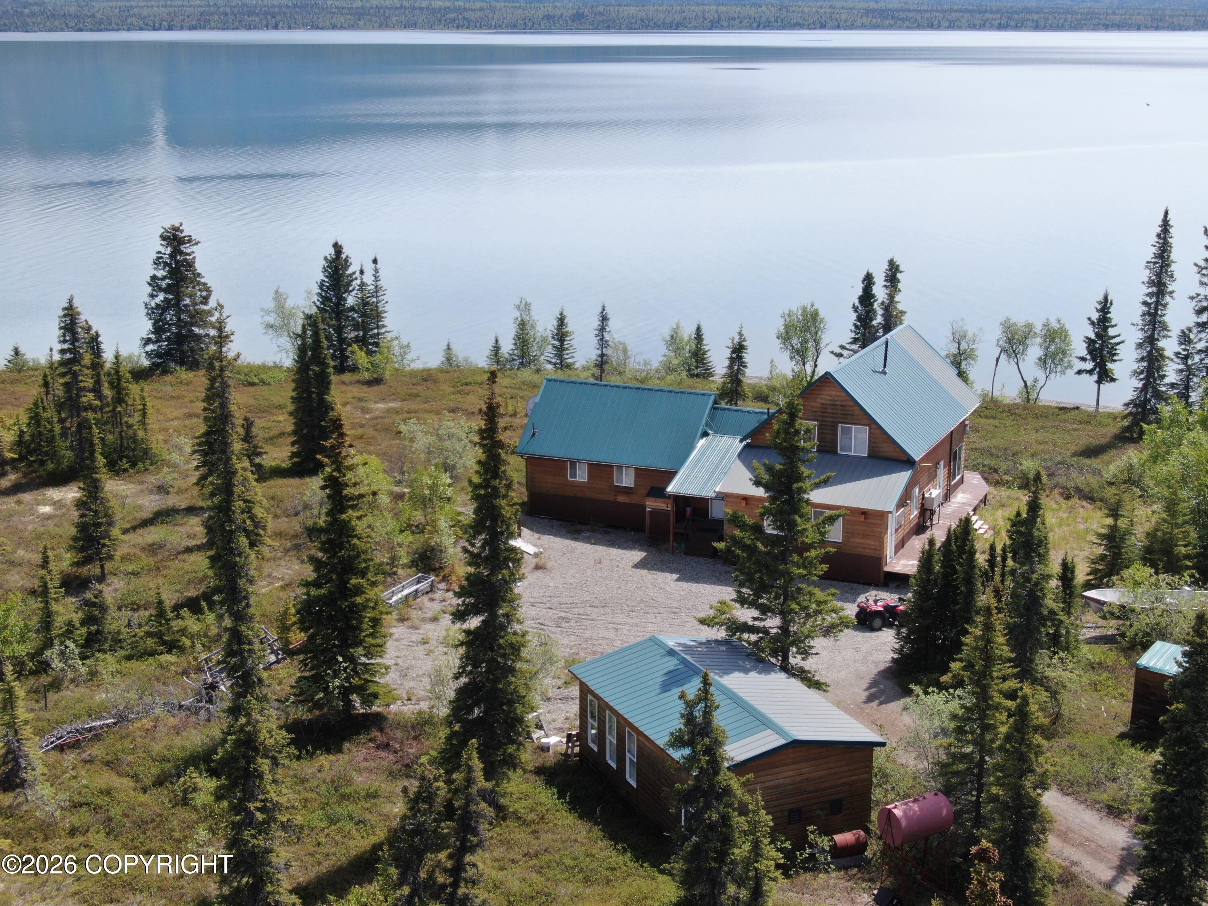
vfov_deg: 30.3
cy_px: 453
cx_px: 604
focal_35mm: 48
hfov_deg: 39.7
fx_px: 1675
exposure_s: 1/500
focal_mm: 8.6
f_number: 3.8
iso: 100
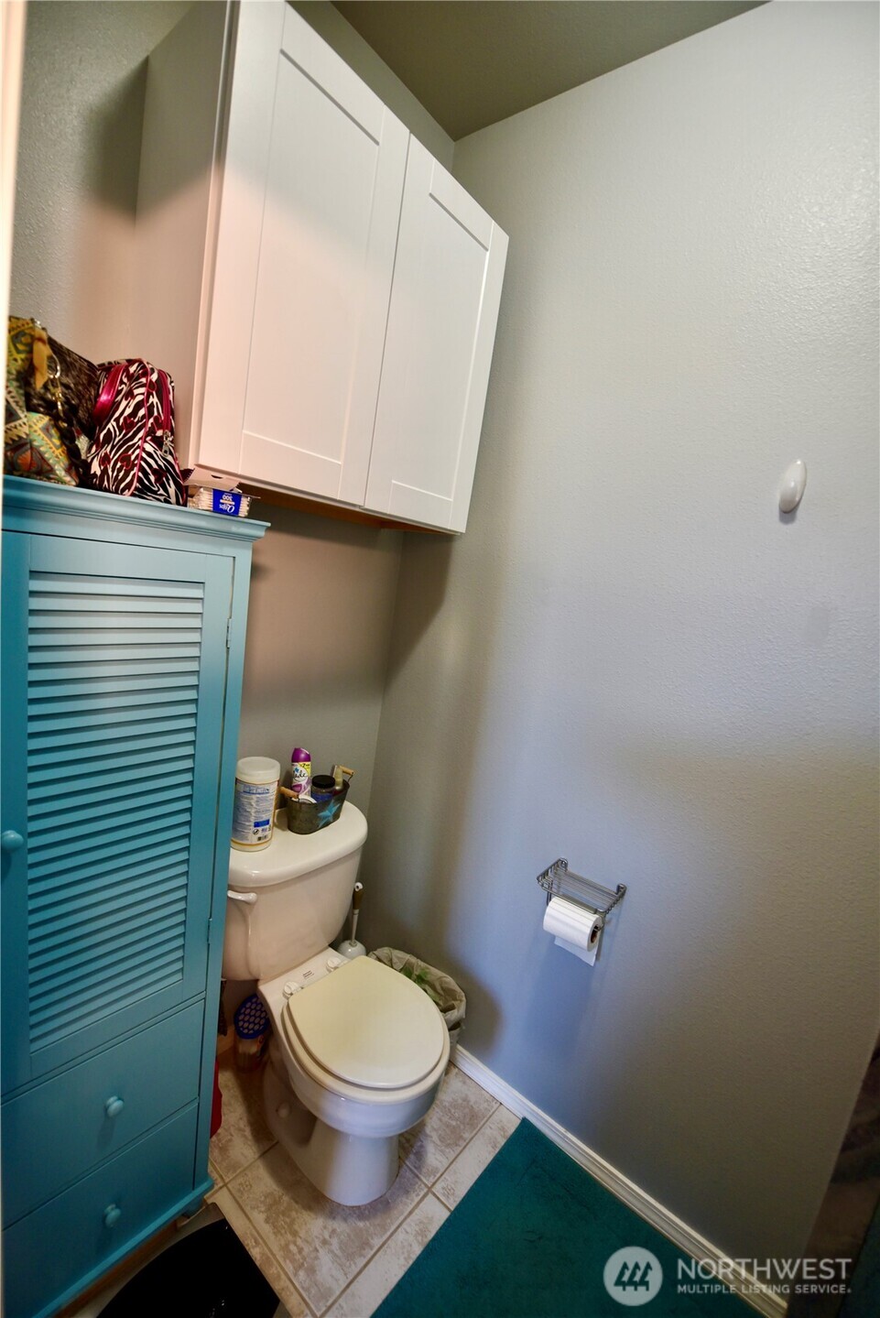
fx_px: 549
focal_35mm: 15
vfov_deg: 100.4
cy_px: 659
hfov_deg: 77.4
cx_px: 440
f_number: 2.8
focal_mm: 15
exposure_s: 1/60
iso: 800
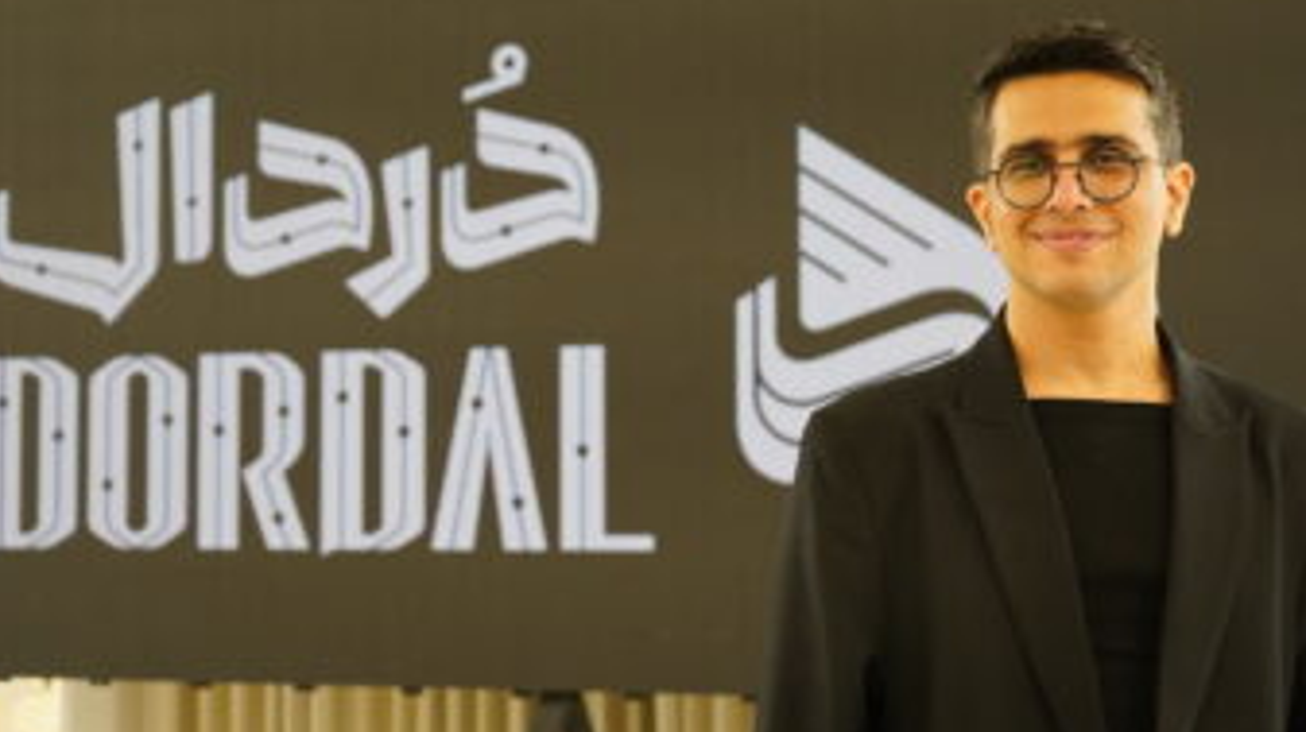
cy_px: 360
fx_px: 2215
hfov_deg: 32.9
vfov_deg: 18.8
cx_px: 647
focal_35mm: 64
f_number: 4.5
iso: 2000
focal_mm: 49
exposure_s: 1/60
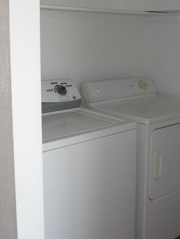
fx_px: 340
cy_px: 108
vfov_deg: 38.9
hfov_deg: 29.6
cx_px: 112
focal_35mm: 49
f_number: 2.8
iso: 100
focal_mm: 5.5
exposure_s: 1/30
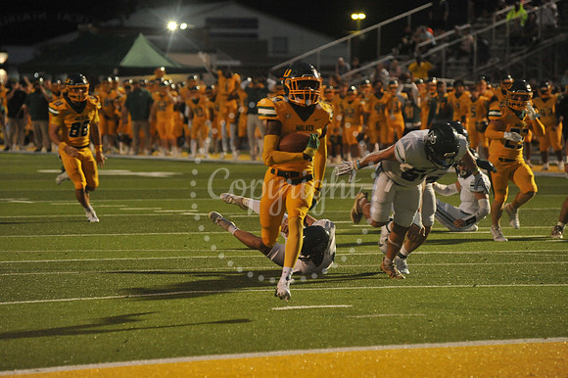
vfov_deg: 6.9
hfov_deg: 10.3
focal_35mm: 200
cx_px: 284
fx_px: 3154
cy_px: 189
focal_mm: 200
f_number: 5
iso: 4000
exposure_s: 1/320
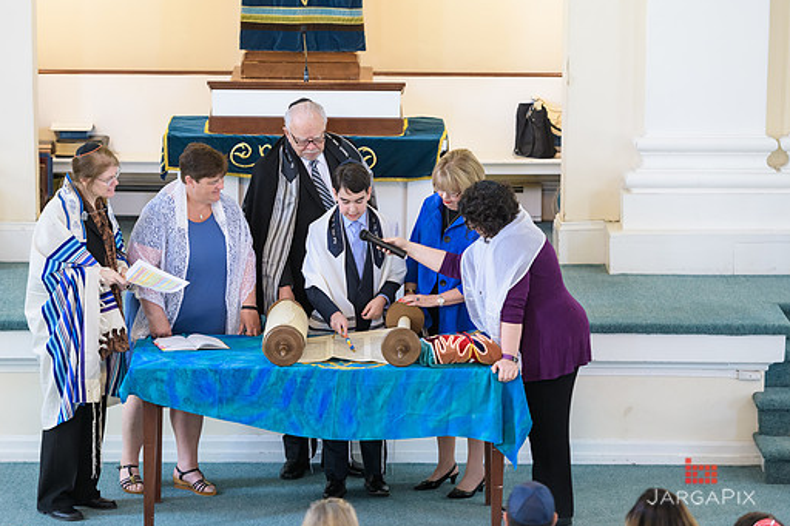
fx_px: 3356
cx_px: 347
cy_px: 240
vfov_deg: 9.0
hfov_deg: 13.4
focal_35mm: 153
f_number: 3.2
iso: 1250
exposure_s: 1/125
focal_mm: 135
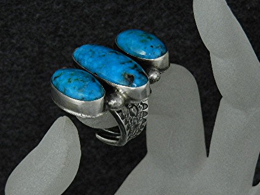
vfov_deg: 13.1
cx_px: 110
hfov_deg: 17.4
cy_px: 101
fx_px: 849
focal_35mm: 113
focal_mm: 13.9
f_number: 8.6
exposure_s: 1/30
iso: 800
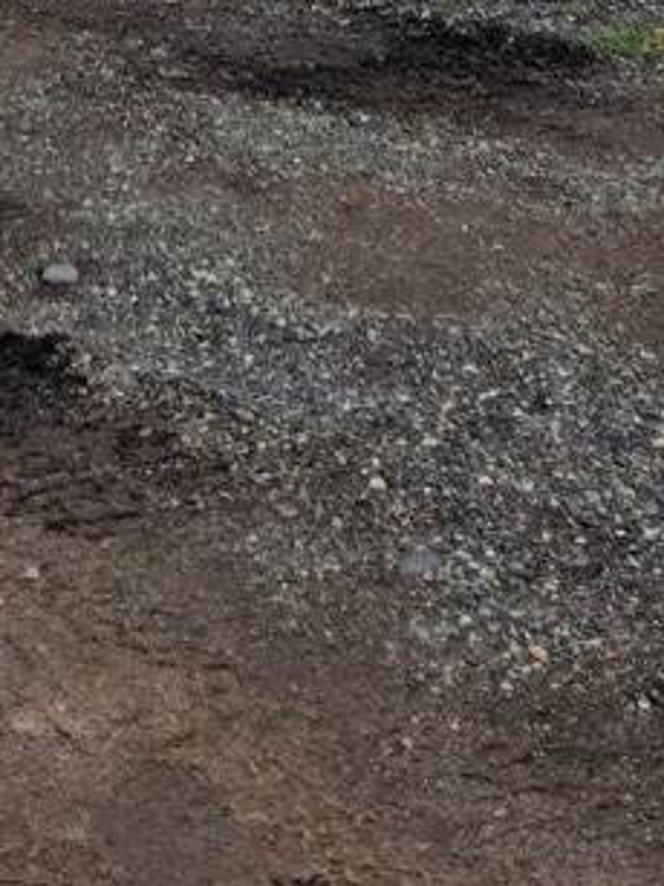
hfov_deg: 12.2
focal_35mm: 120
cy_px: -1045
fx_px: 3071
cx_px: -46
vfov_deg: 13.4
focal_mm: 5.4
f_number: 1.8
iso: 25
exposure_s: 1/2510
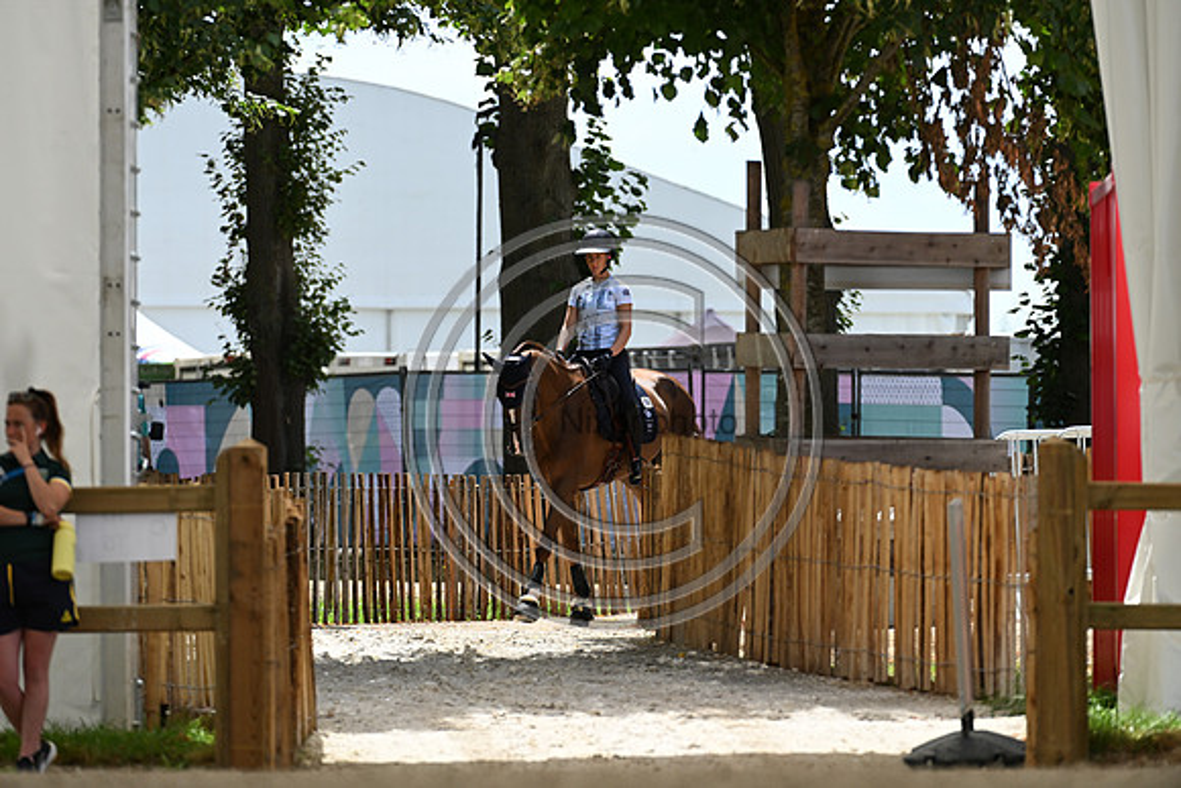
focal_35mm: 360
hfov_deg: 5.7
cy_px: 394
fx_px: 11812
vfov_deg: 3.8
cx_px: 590
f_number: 5.6
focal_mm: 360
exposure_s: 1/1250
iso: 500
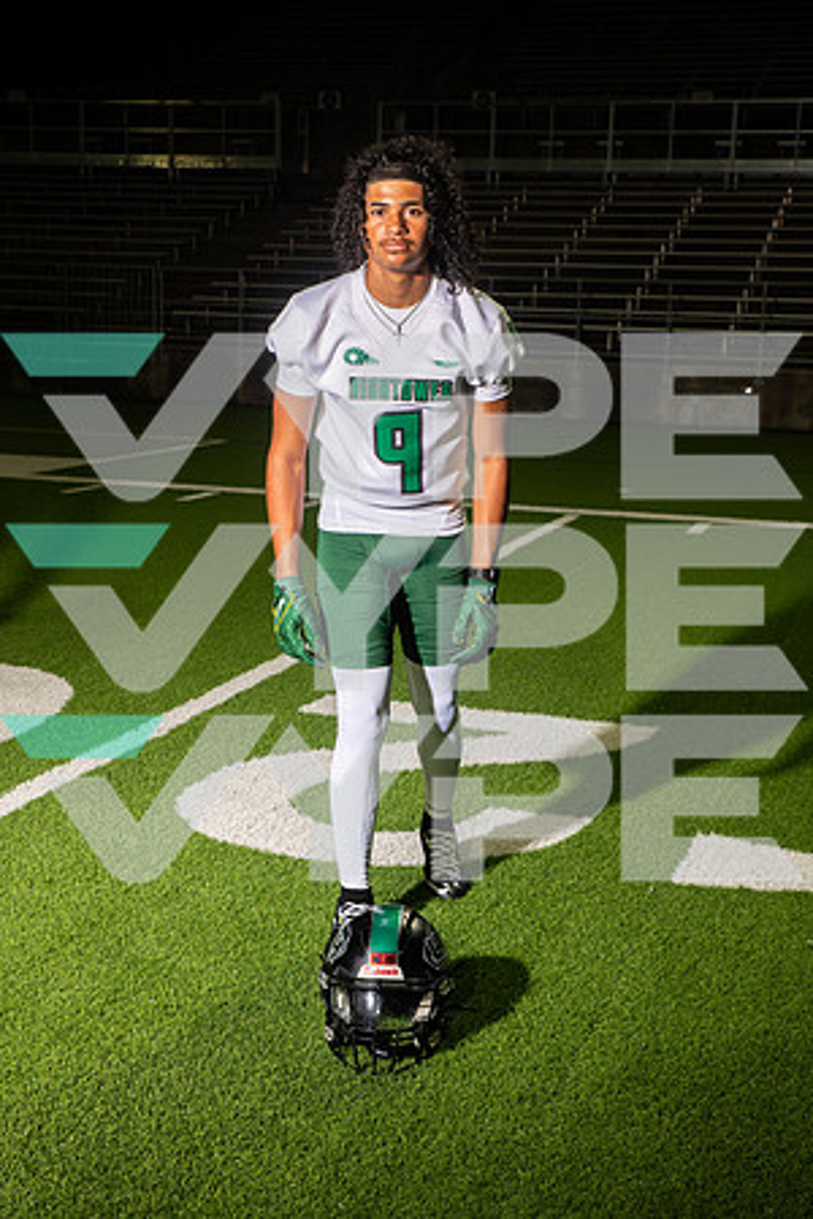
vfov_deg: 38.2
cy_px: 610
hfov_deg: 26.0
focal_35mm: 52
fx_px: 1761
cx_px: 406
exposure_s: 1/400
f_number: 7.1
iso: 1000
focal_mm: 52
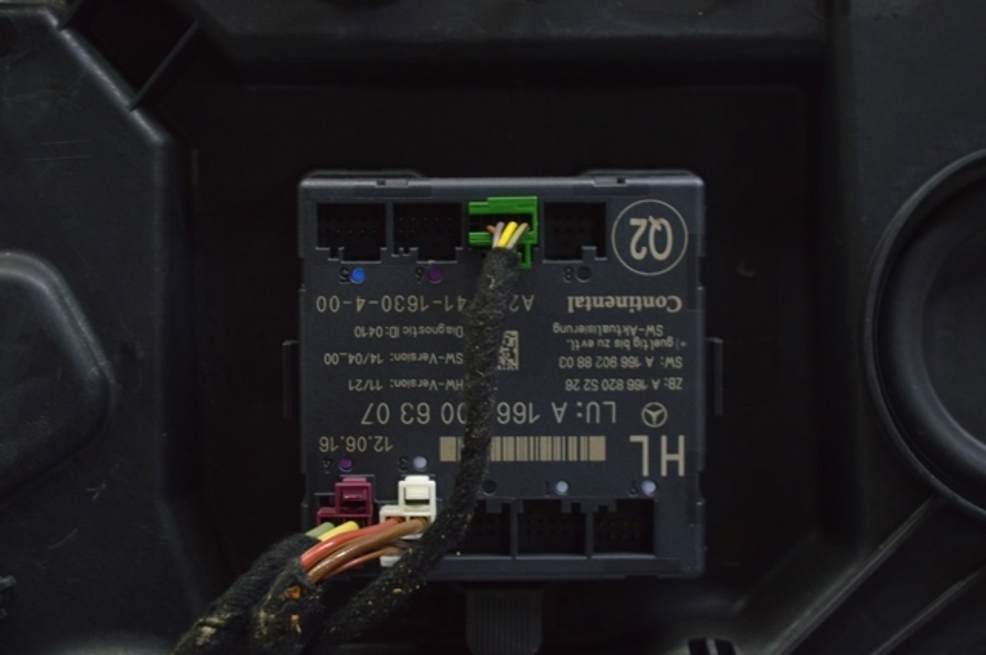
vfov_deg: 16.5
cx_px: 493
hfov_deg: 24.6
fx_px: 2257
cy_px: 328
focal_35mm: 82
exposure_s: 1/20
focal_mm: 55
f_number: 5.6
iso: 400
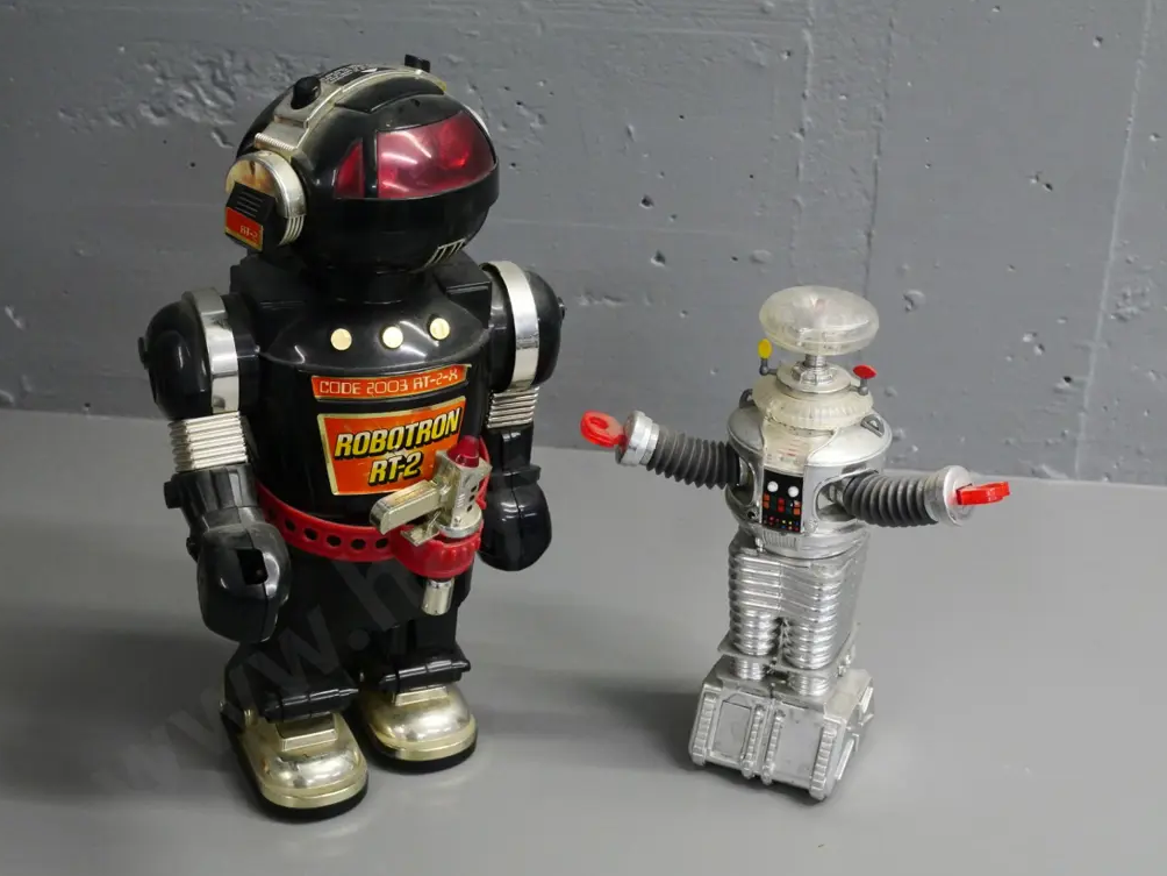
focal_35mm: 51
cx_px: 581
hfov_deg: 37.5
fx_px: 1719
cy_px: 444
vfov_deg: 28.6
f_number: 5.6
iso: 3200
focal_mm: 25
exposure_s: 1/125
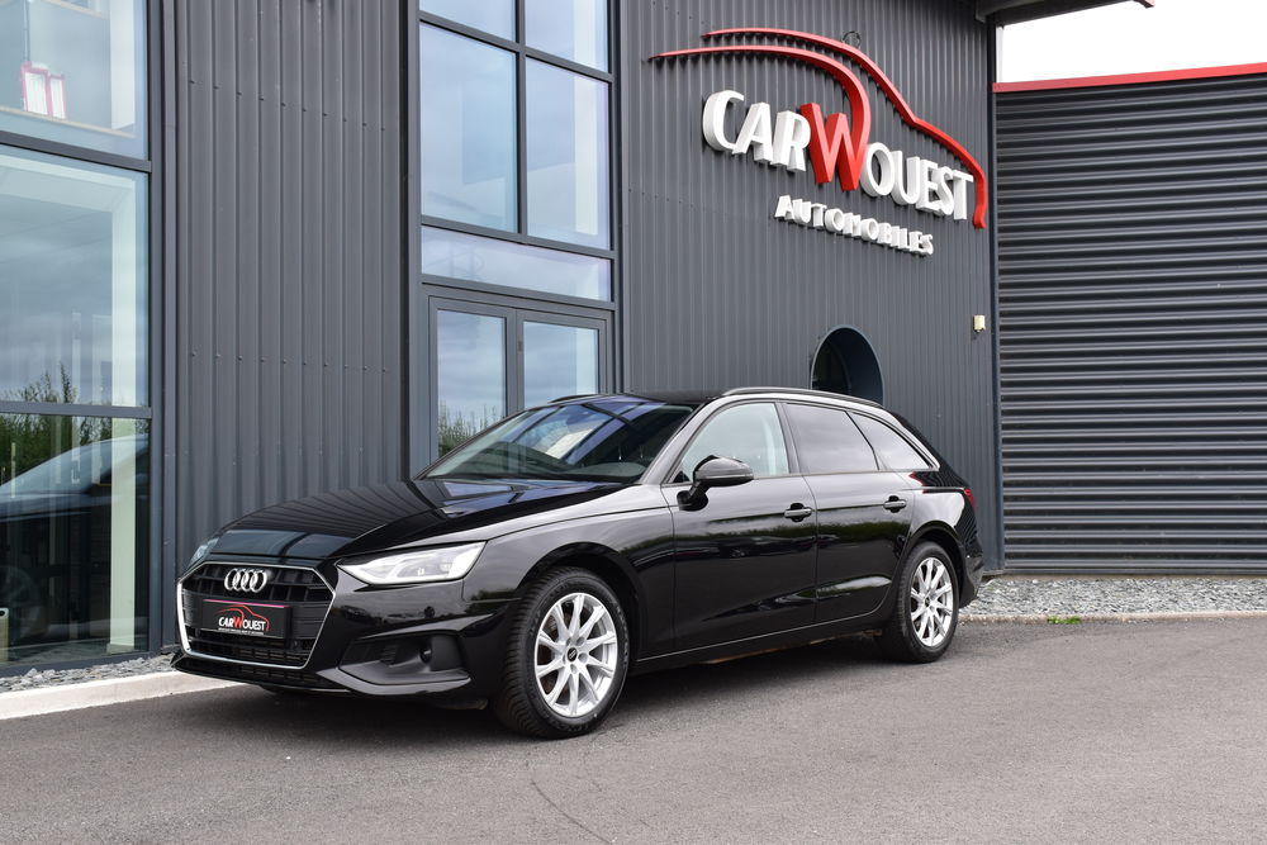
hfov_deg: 49.5
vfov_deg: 34.2
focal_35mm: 39
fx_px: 1373
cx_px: 634
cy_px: 422
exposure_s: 1/200
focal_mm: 26
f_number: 10
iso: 400
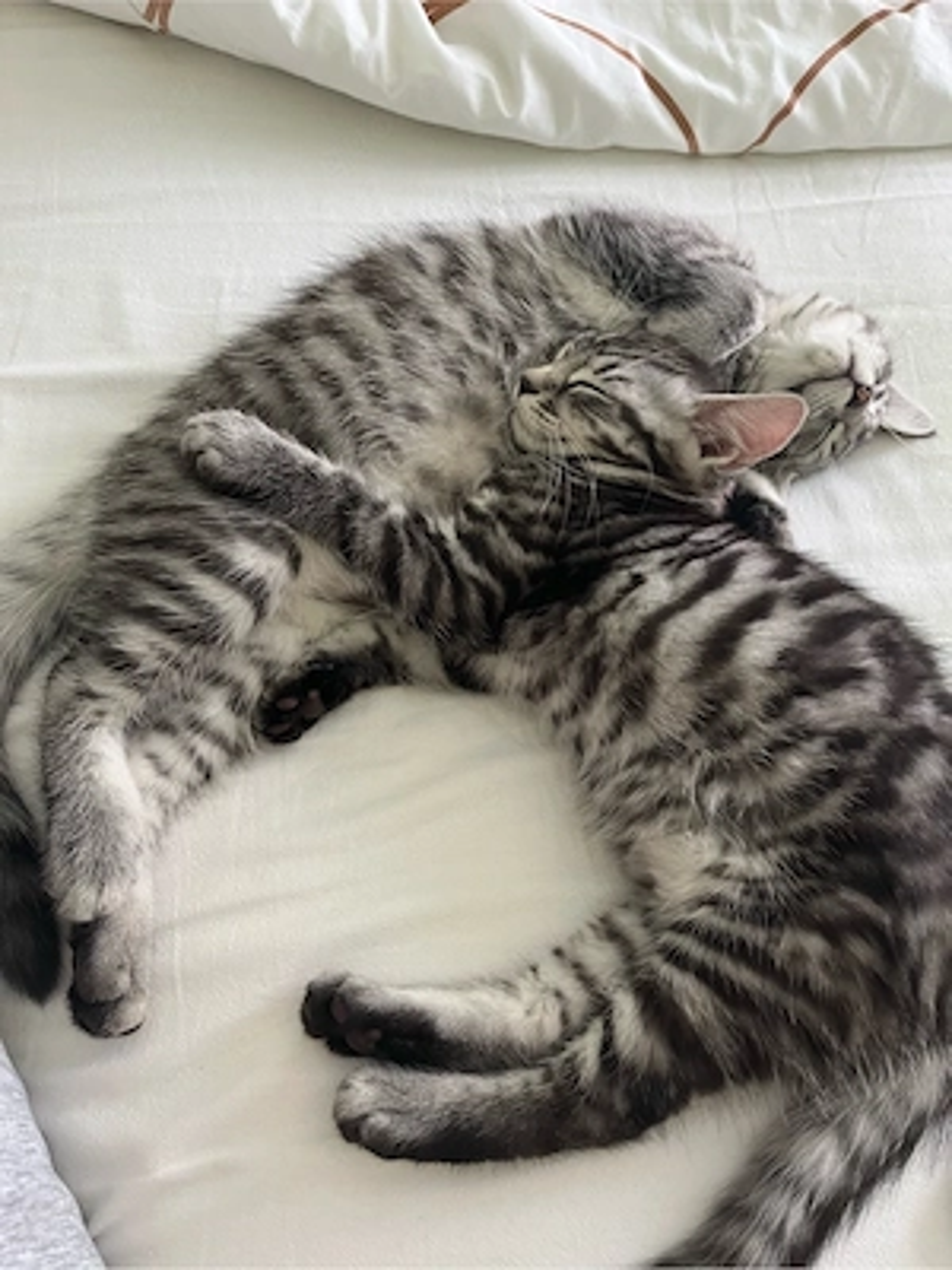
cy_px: 635
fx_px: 953
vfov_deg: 67.3
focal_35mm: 26
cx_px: 476
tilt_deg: -62.0
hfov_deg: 53.1
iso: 200
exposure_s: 1/55
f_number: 1.6
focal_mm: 5.1
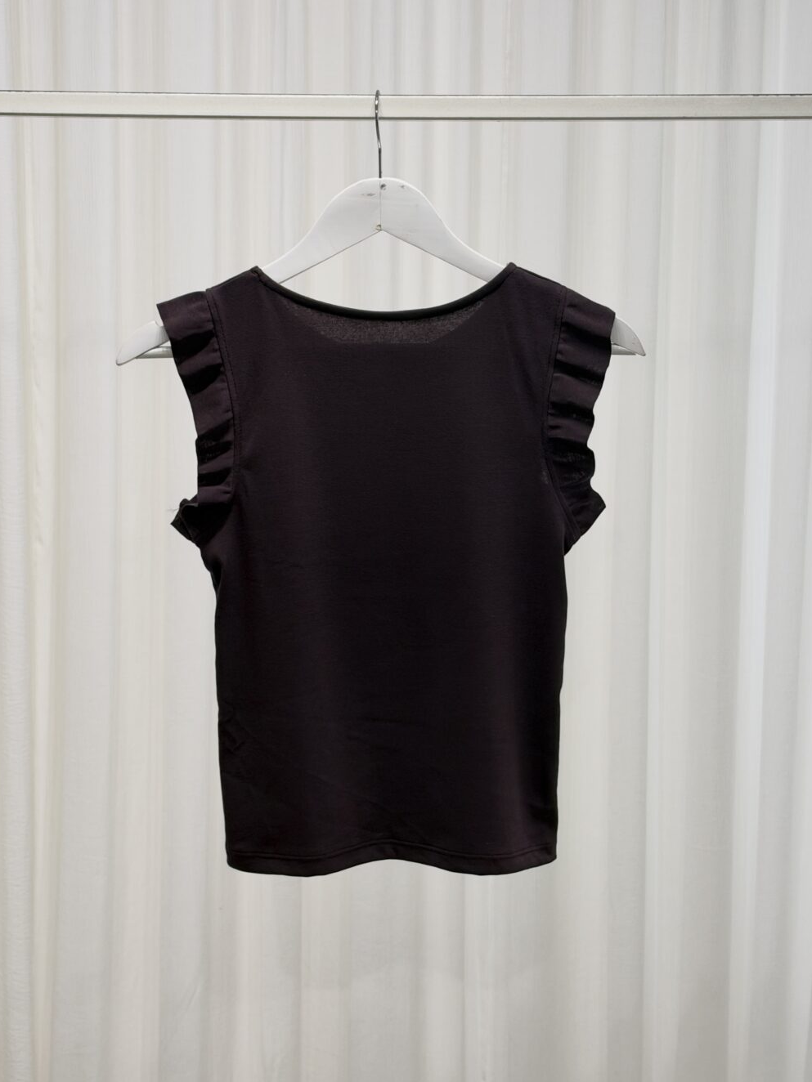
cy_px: 443
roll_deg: -0.3
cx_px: 390
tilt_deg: -6.1
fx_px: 1814
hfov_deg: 25.2
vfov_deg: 33.1
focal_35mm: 58
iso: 64
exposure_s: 1/121
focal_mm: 6.93
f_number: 1.8
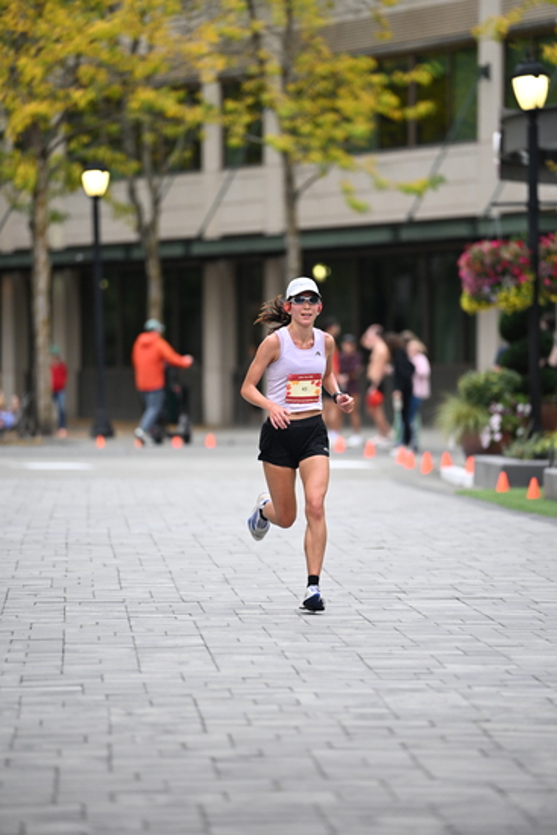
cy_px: 418
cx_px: 278
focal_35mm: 200
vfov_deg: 10.3
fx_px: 4638
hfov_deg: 6.9
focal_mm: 200
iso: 1600
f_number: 2.8
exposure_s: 1/1000
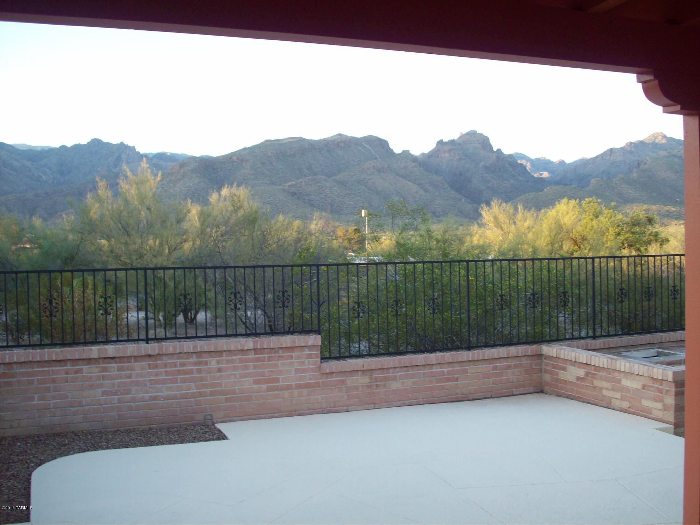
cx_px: 350
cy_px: 262
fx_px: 748
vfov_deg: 38.7
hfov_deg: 50.1
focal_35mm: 37
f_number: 2.8
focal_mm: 6.2
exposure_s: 1/85.4
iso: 80
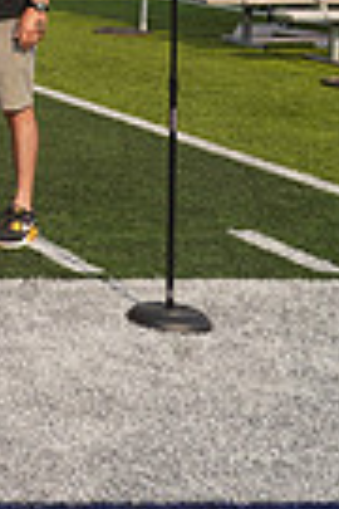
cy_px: -115
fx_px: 1455
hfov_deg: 10.1
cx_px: -659
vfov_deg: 18.7
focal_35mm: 103
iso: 100
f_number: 8
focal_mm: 24
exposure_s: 1/200
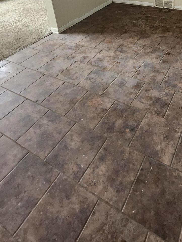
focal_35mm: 27
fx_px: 189
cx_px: 145
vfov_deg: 52.6
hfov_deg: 48.5
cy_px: 3
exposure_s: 1/40
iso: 400
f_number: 2.2
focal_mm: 1.74
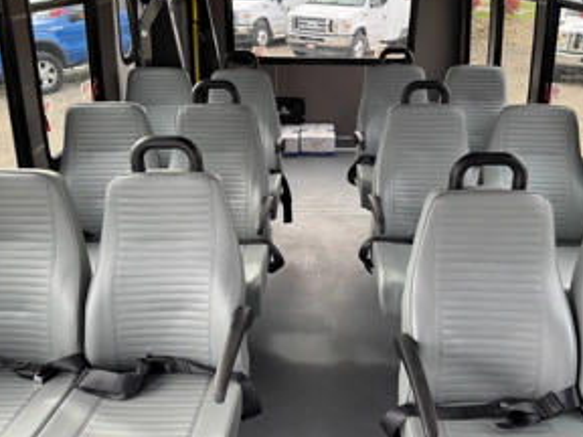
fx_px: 505
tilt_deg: -22.3
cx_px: 314
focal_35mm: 30
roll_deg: -1.5
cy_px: 178
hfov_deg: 59.9
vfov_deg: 46.6
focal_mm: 6.76
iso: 160
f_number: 1.78
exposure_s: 1/121
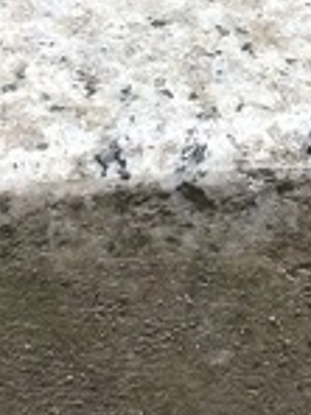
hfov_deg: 4.1
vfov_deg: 5.5
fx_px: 4312
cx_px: 247
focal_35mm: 360
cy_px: -93
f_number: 1.6
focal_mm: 5.96
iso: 32
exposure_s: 1/217
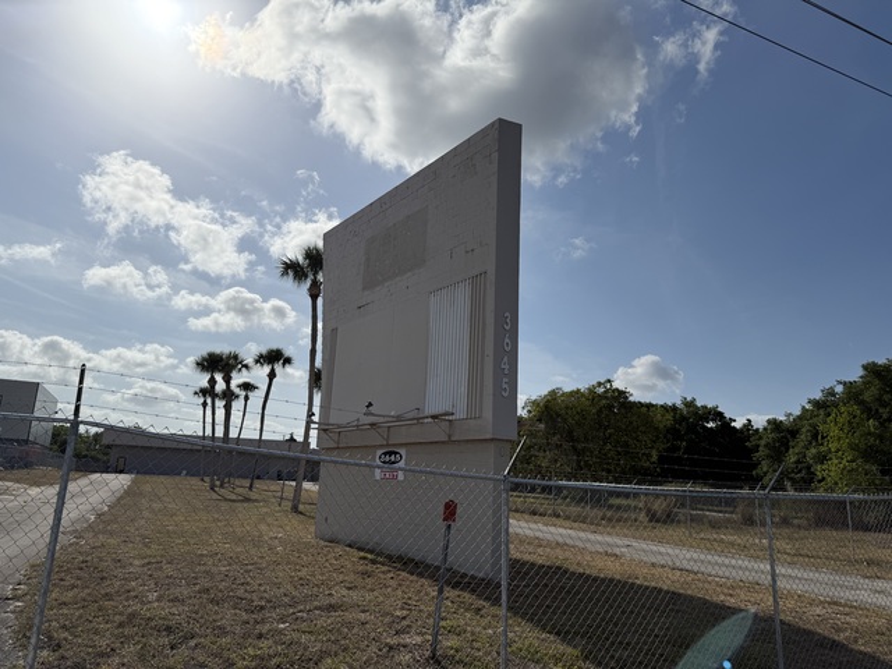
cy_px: 334
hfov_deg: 71.6
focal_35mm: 24
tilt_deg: +14.4
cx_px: 446
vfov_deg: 56.8
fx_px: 618
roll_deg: -2.2
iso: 50
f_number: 1.78
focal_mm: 6.76
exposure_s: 1/14286
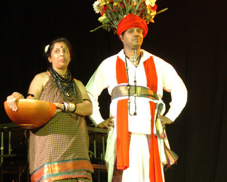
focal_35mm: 97
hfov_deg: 19.8
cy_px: 124
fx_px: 650
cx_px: 113
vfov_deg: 15.9
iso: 800
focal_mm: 45
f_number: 2.8
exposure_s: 1/30
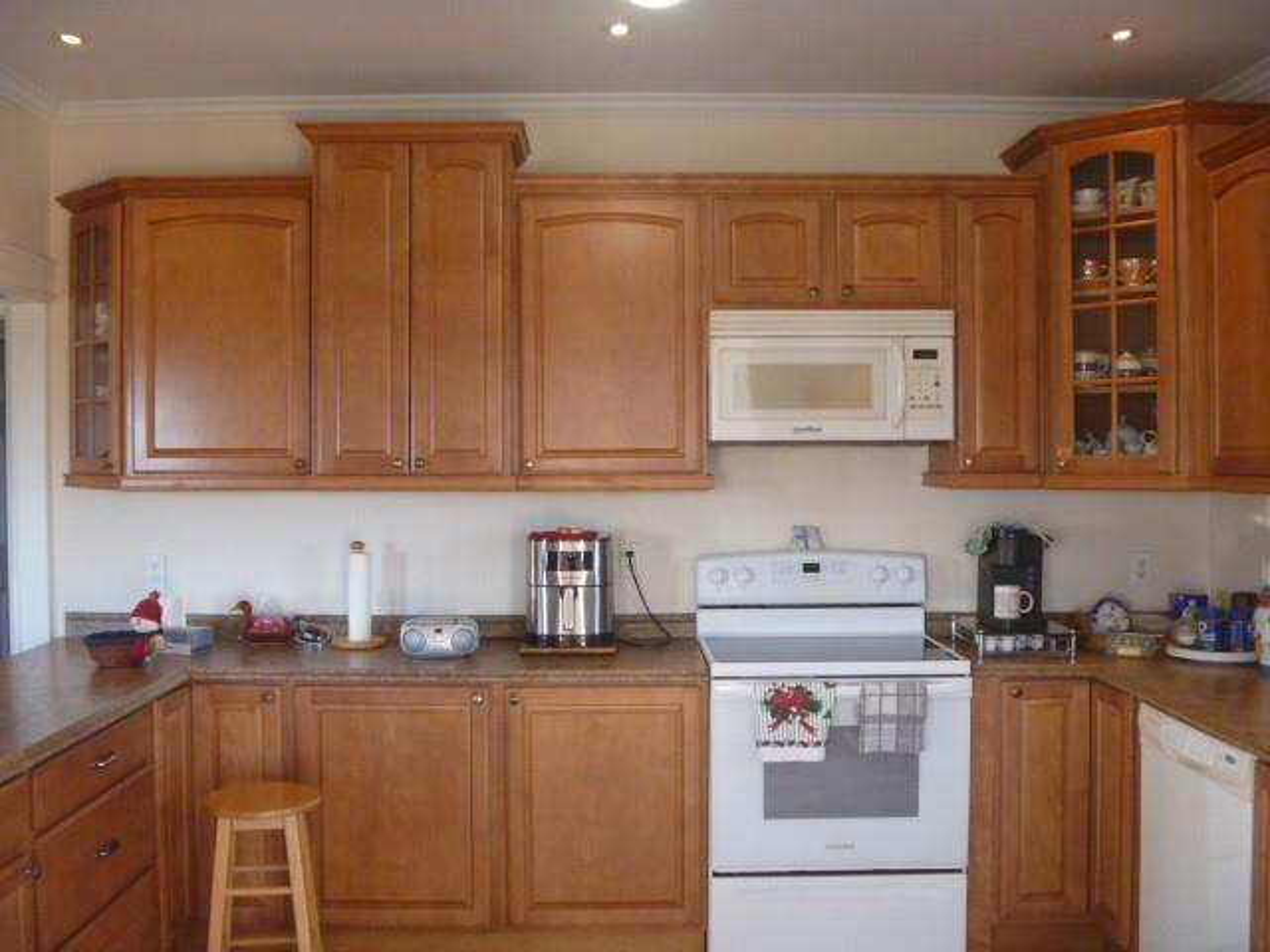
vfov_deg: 40.7
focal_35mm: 35
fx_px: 1284
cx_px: 635
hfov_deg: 52.6
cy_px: 476
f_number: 3.5
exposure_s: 1/30
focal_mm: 6.3
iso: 400
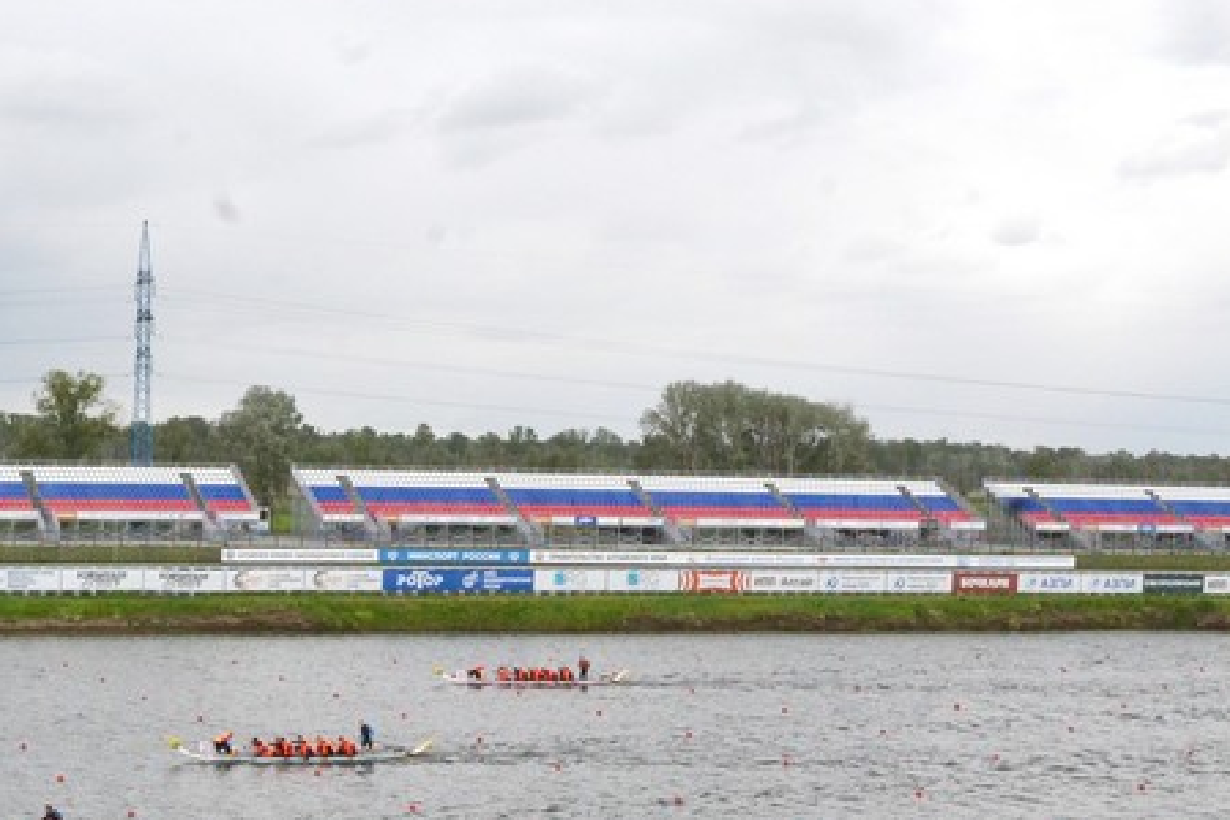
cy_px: 715
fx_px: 2186
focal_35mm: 64
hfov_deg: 30.5
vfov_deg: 20.9
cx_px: 213
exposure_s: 1/640
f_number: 13
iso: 1600
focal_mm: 24
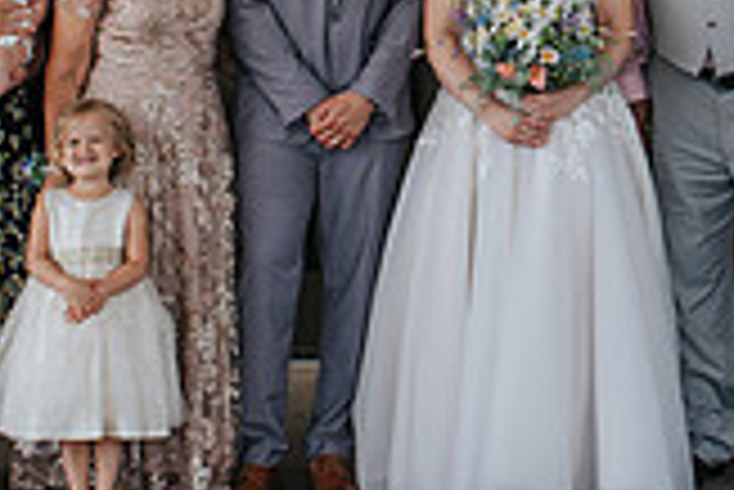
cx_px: 560
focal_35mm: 148
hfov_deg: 13.8
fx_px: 3020
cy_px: -34
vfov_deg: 9.2
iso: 140
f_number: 3.5
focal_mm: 35
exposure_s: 1/320
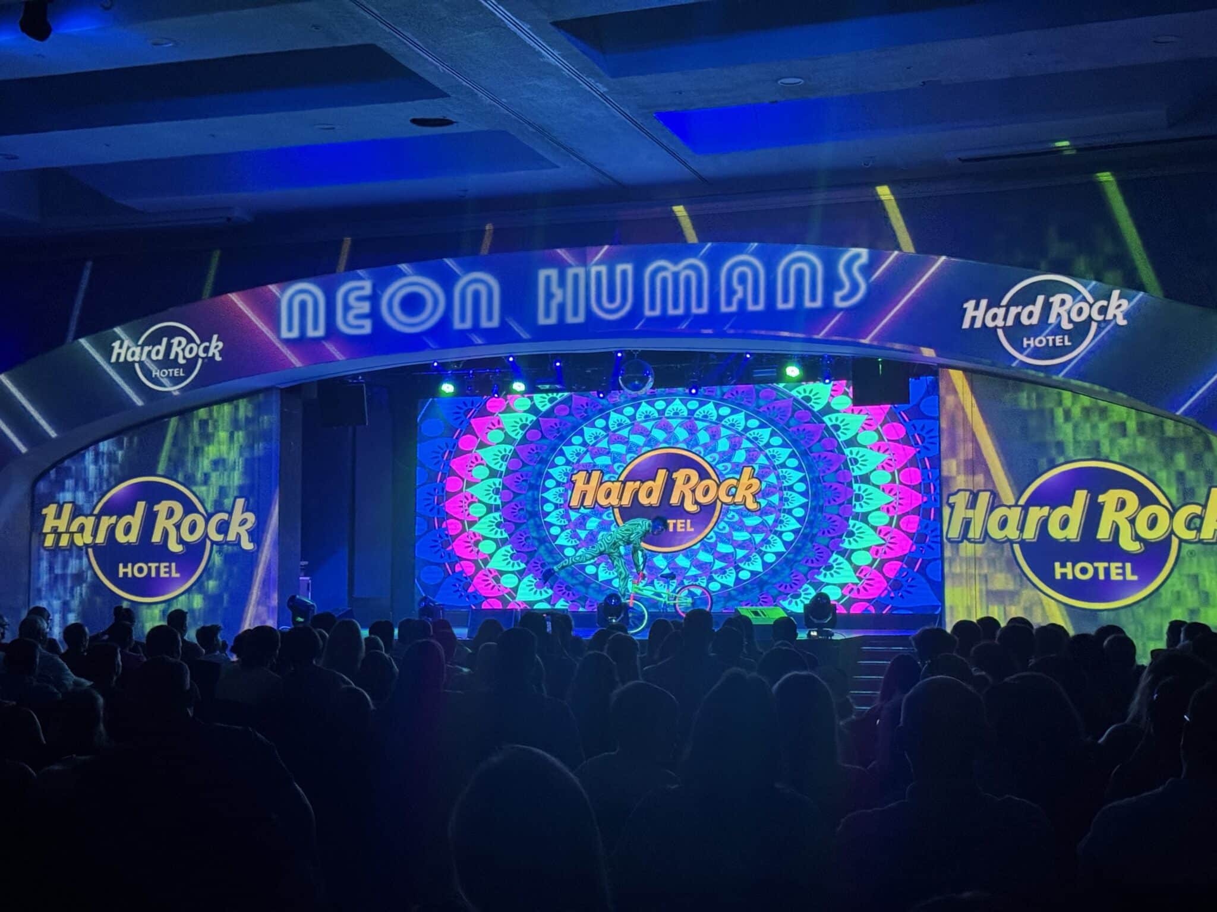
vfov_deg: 30.3
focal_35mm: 48
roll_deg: +0.3
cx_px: 608
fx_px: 1688
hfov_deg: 39.7
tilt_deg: +3.9
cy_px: 456
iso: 400
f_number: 1.78
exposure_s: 1/40
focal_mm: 6.76
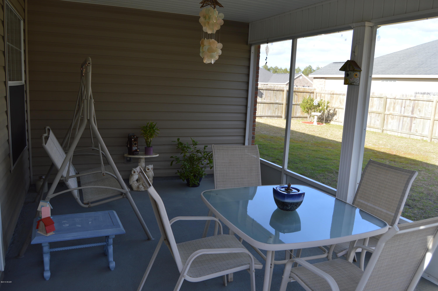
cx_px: 219
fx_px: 328
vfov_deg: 47.8
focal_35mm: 27
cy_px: 146
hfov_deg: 67.4
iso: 100
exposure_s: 1/100
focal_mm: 18
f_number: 5
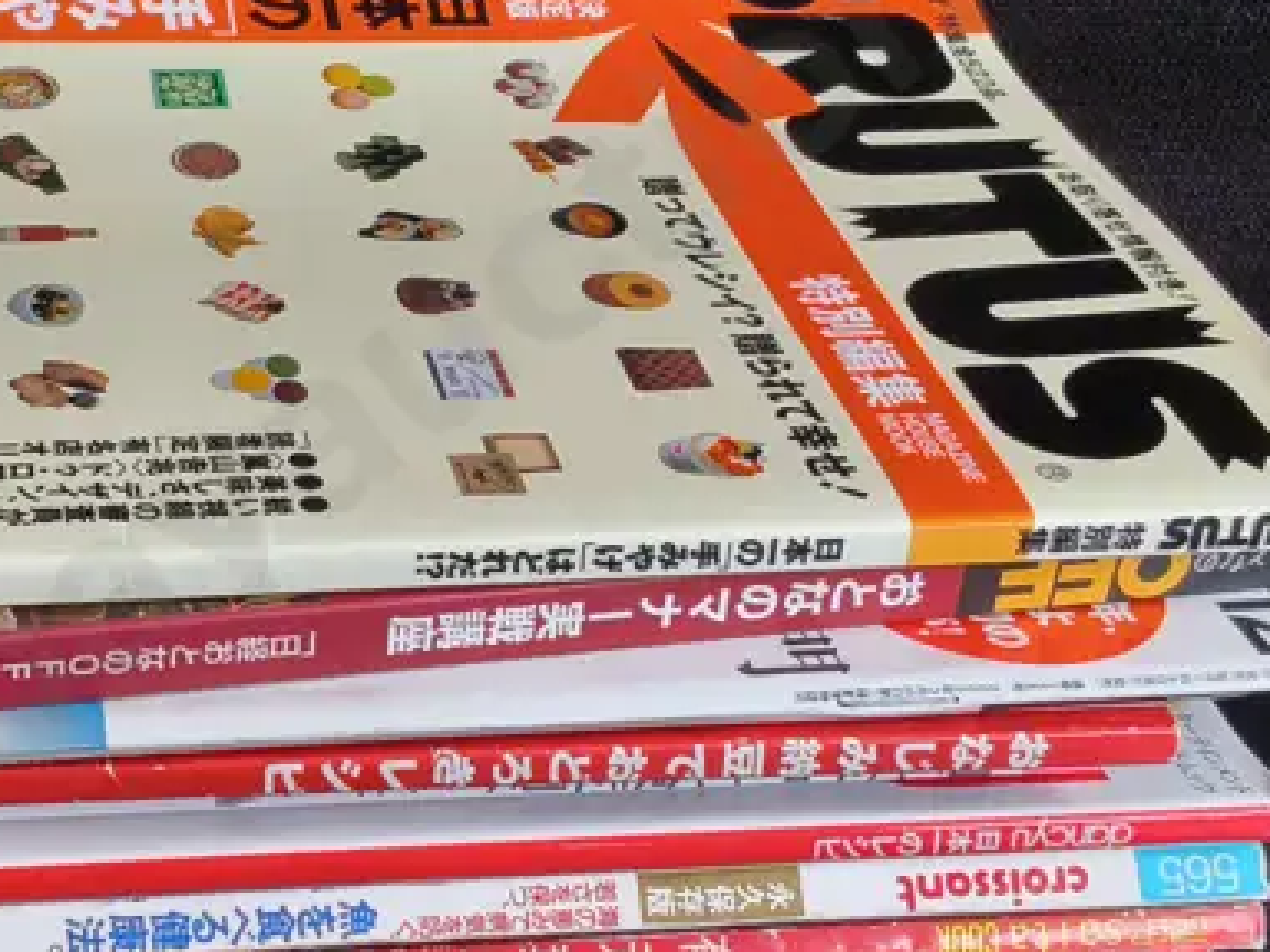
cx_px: 241
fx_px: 2642
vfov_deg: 20.4
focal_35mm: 72
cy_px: 506
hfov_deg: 26.5
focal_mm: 2.87
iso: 64
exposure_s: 1/100
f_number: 2
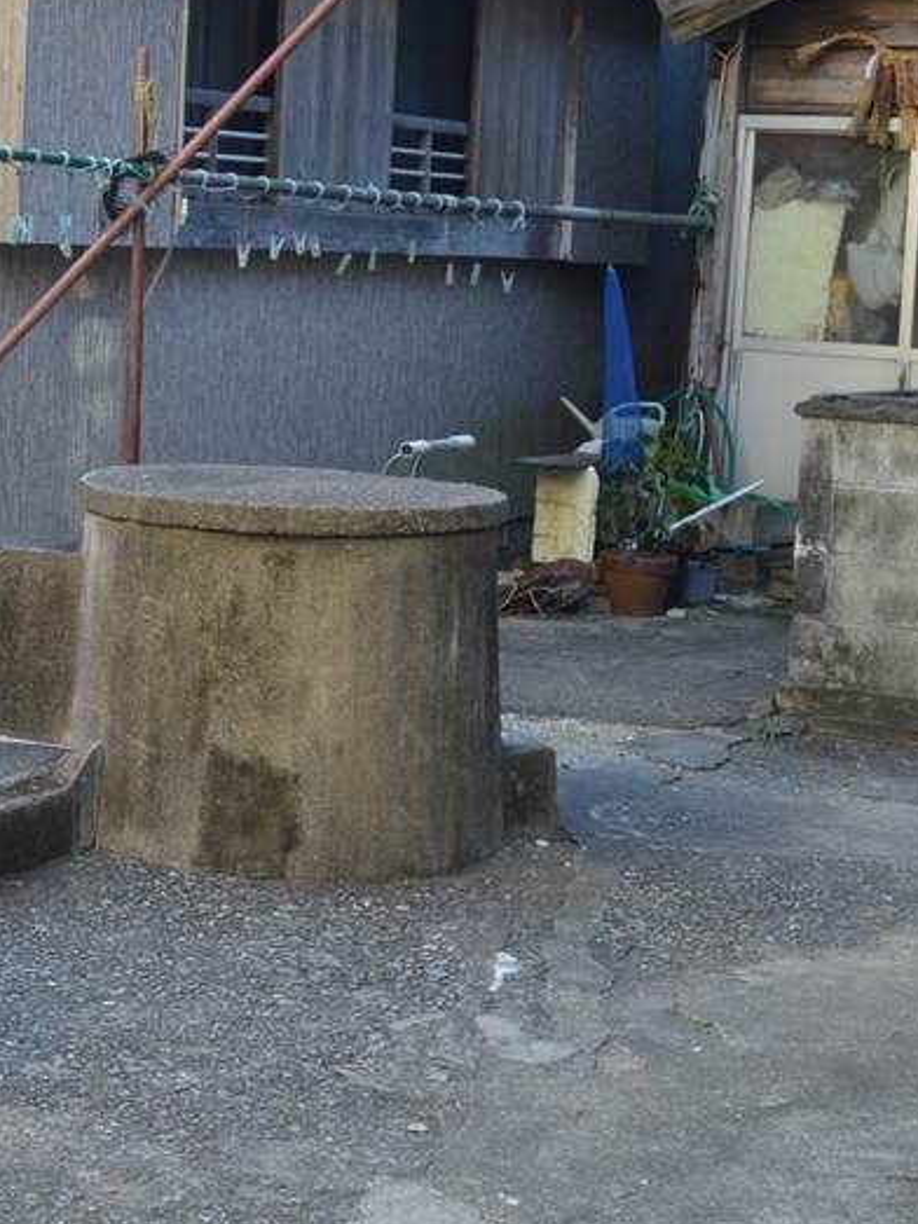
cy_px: 304
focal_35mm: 86
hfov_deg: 16.4
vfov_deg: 22.5
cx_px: -211
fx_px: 3042
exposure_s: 1/125
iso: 400
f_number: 5.6
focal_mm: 26
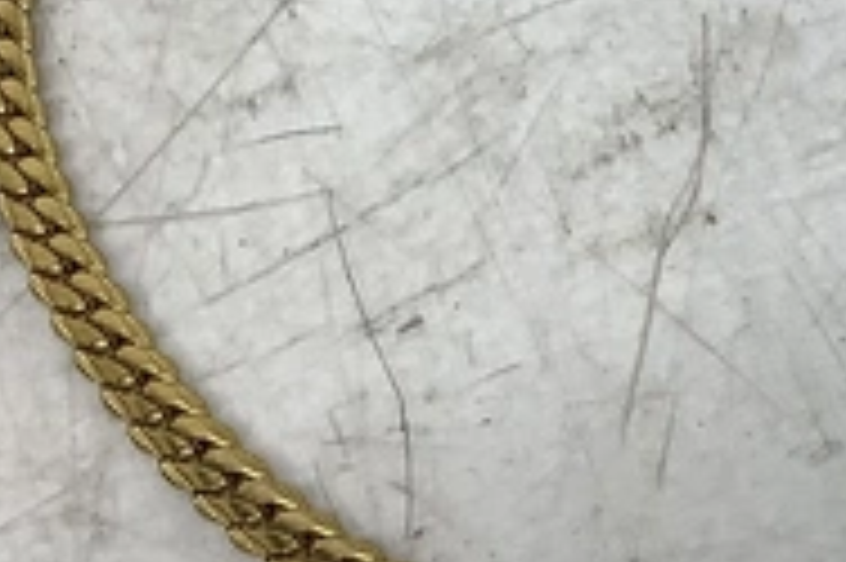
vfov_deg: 10.4
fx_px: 3029
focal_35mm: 129
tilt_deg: -60.8
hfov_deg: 15.5
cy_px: -106
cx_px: 932
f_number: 2.4
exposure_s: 1/120
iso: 50
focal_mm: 3.3
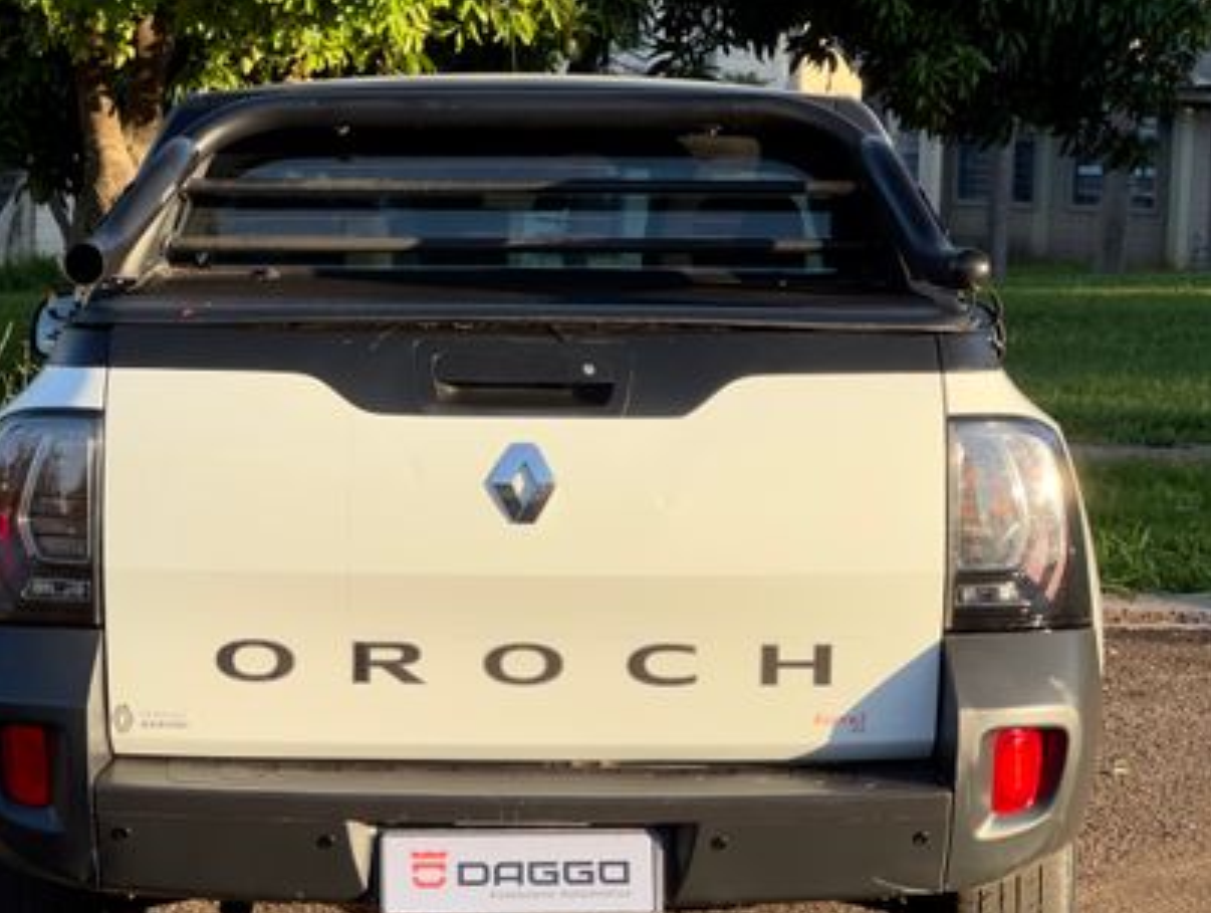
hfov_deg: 21.7
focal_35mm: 90
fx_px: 3154
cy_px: 518
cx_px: 509
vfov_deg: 16.5
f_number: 2.8
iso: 25
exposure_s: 1/164
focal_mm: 9
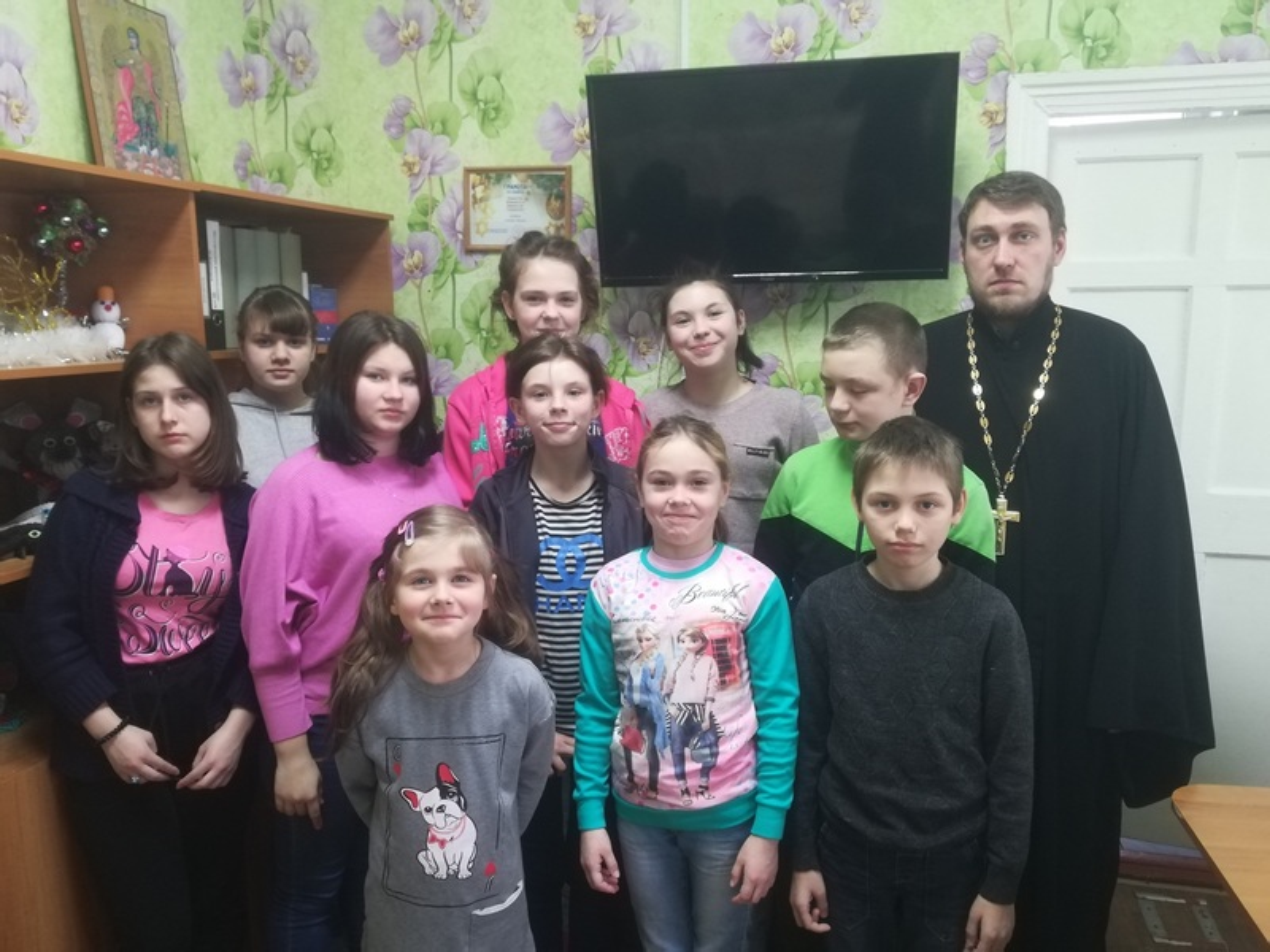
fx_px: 1064
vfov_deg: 48.2
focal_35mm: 29
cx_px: 635
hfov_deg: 61.7
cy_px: 476
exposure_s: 1/33.3
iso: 320
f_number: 2.2
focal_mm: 3.83
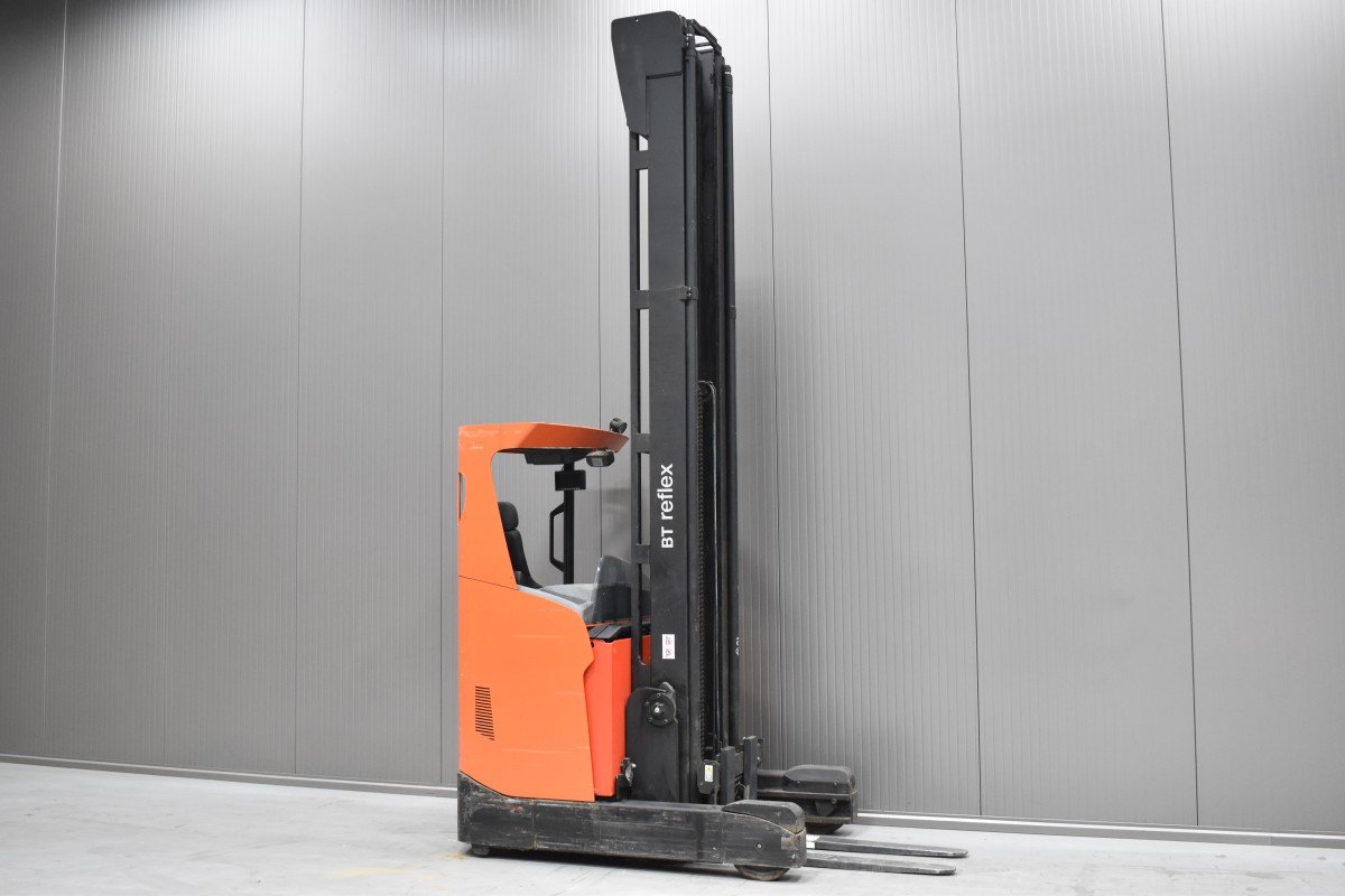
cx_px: 672
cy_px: 448
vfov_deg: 36.9
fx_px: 1345
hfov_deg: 53.1
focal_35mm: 36
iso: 1250
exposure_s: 1/30
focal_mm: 24
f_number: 5
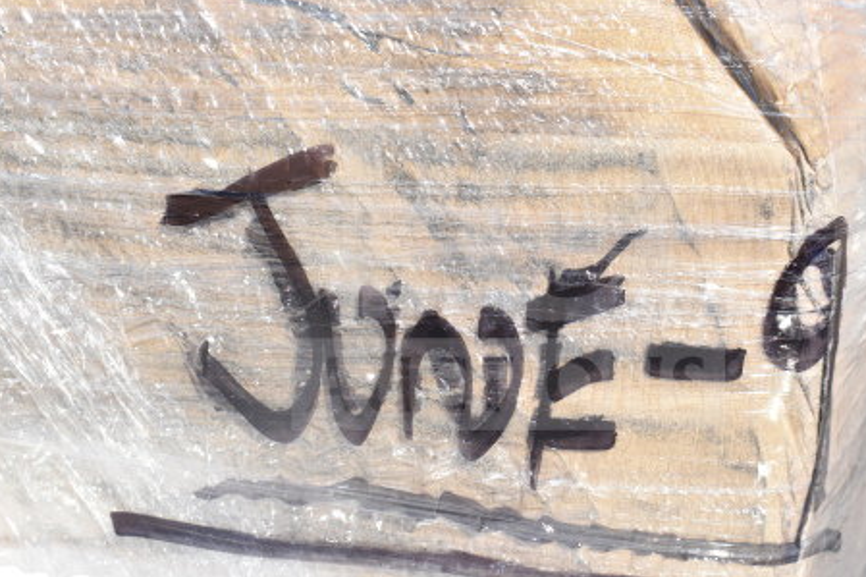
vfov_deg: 25.5
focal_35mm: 53
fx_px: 1274
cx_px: 507
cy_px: 277
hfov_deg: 37.4
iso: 200
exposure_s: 1/320
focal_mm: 26
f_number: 9
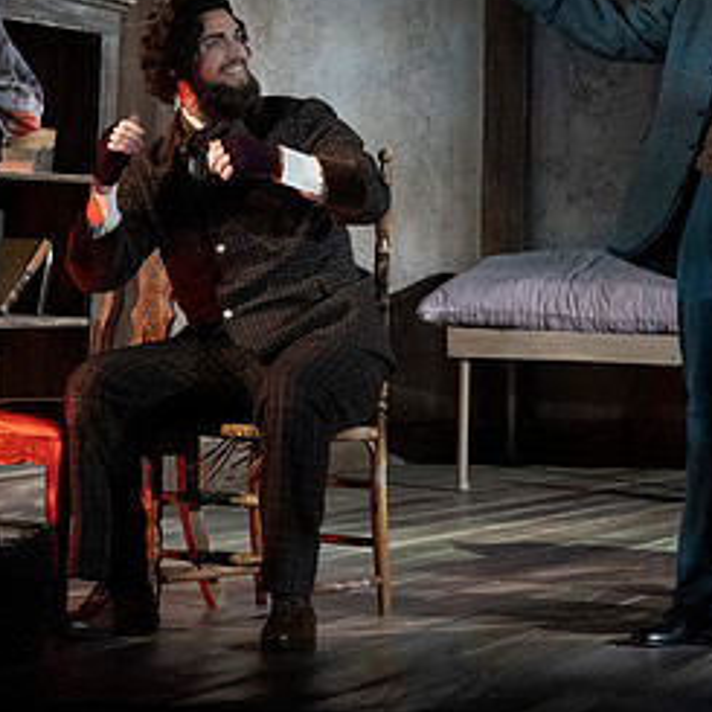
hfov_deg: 4.3
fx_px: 9378
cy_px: 190
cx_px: 413
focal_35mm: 403
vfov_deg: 4.3
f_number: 10
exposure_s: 1/320
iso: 16000
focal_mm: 200
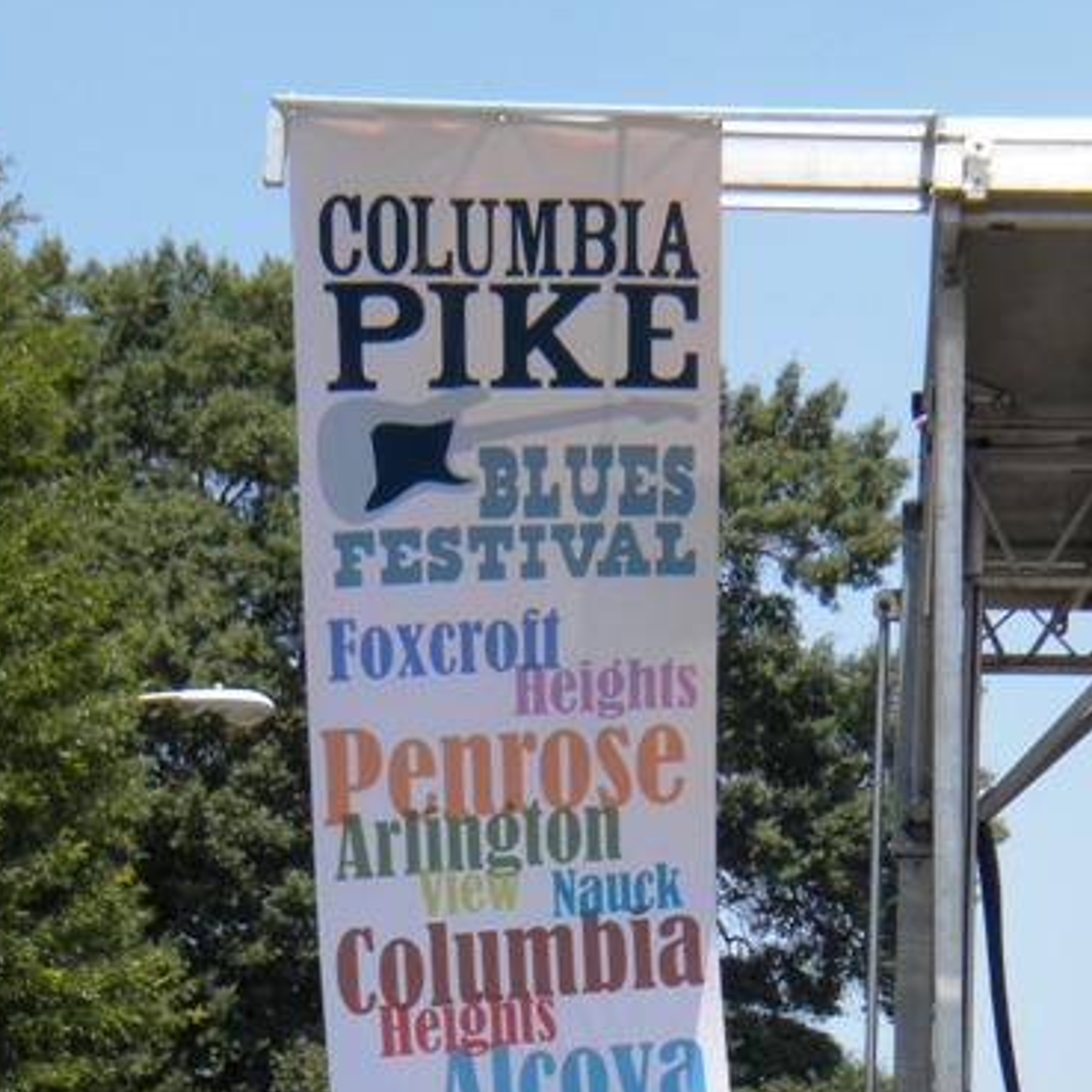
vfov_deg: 10.8
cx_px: 621
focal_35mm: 161
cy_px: 885
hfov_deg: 10.9
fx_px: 5746
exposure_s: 1/152
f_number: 8.5
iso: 80
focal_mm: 18.9
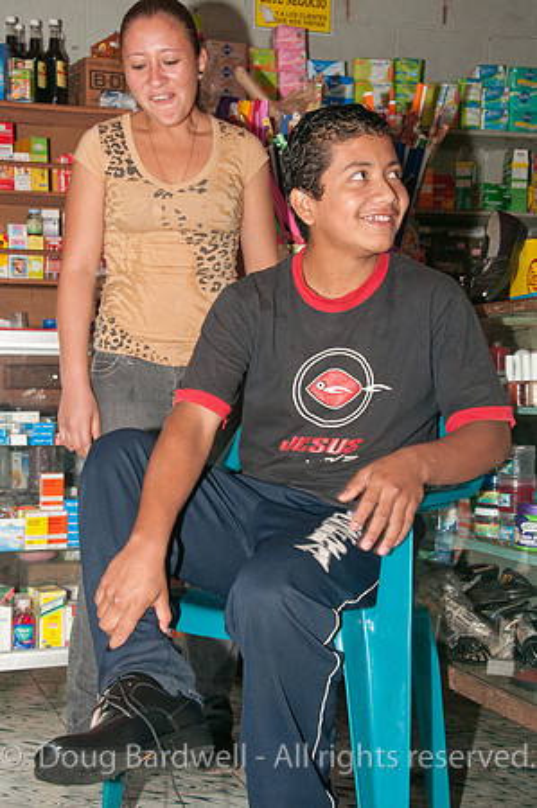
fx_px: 1278
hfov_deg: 23.7
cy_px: 404
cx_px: 268
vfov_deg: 35.1
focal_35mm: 57
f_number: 7.1
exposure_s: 1/60
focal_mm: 38
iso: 200
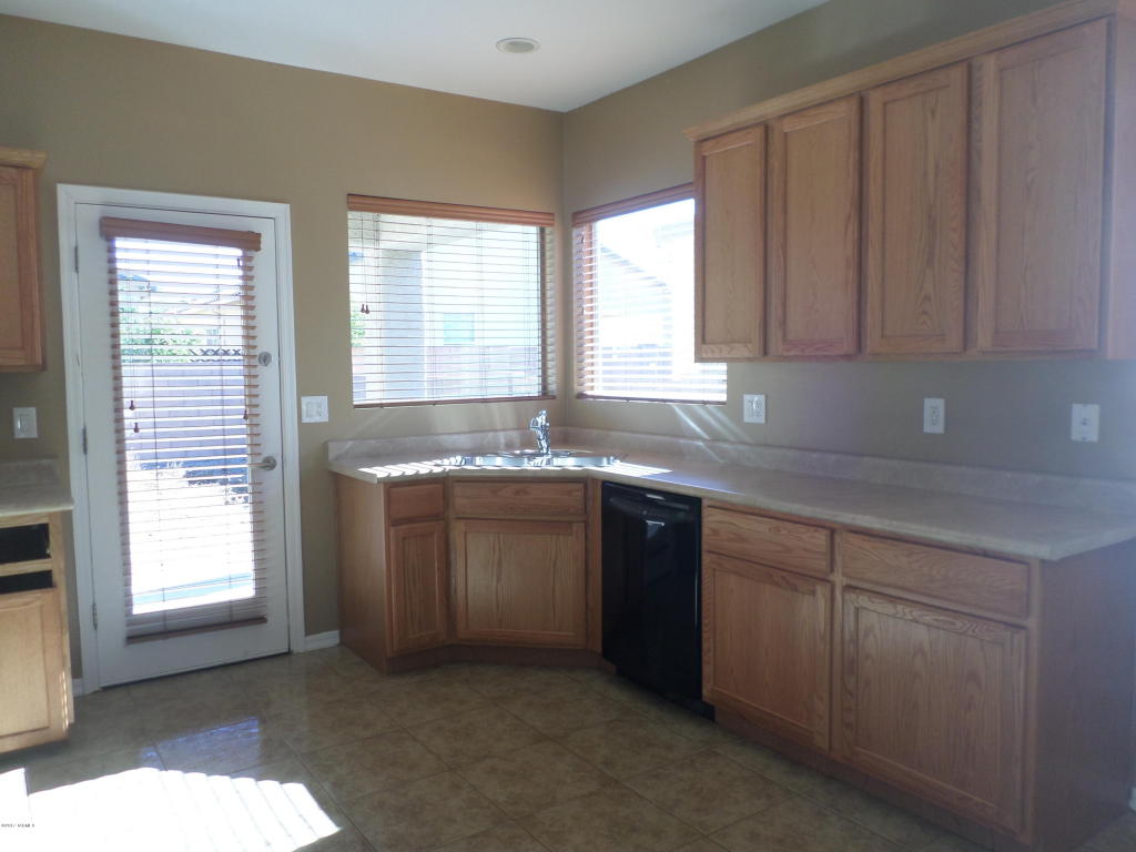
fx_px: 820
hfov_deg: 69.4
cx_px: 568
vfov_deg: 54.9
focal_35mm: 25
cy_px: 426
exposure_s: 1/60
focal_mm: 4.5
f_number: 2.5
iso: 80
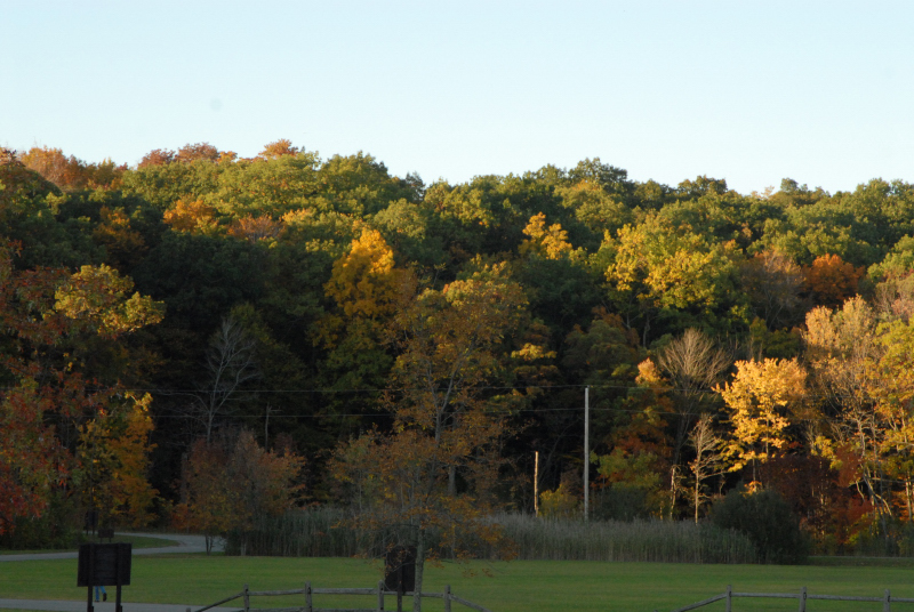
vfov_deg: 9.7
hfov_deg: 14.4
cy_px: 306
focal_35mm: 142
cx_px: 457
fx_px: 3623
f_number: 9
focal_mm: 95
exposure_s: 1/320
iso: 800
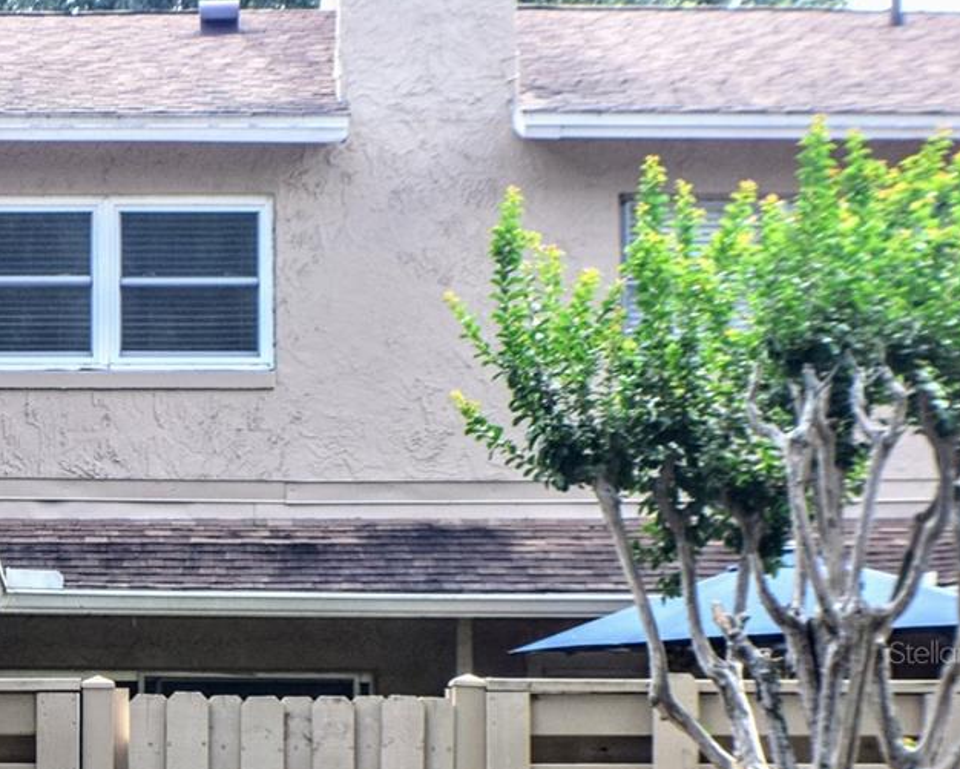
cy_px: 652
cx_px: -201
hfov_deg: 12.5
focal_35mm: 151
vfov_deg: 10.2
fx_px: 4291
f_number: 10
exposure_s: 1/200
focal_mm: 42
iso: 400
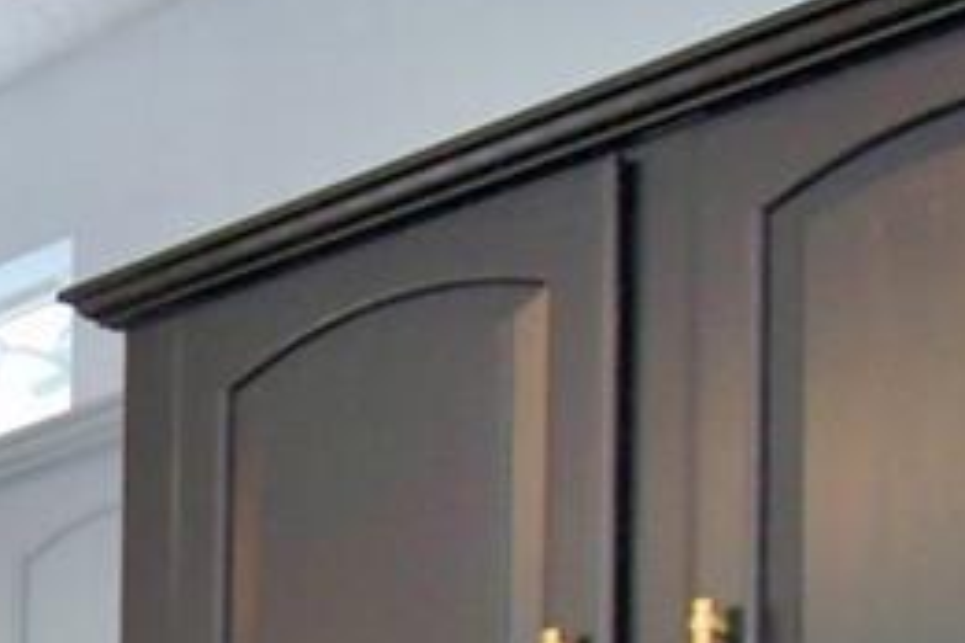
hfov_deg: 15.3
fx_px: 2466
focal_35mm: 92
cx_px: -1202
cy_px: 1386
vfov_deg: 12.6
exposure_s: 1/50
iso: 400
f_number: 4.5
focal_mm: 10
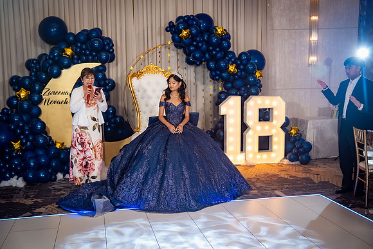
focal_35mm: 42
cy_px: 124
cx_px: 186
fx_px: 435
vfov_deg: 31.9
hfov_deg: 46.4
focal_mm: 42
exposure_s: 1/160
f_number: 4
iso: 1250
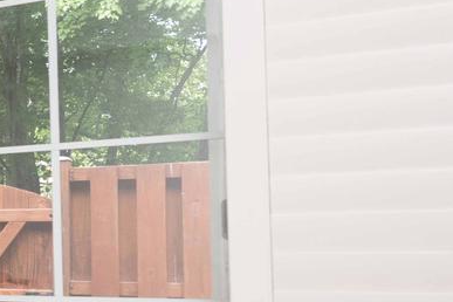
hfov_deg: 15.7
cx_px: -602
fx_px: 931
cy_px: 221
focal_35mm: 74
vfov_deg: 18.3
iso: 800
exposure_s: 1/200
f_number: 5.6
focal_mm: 14
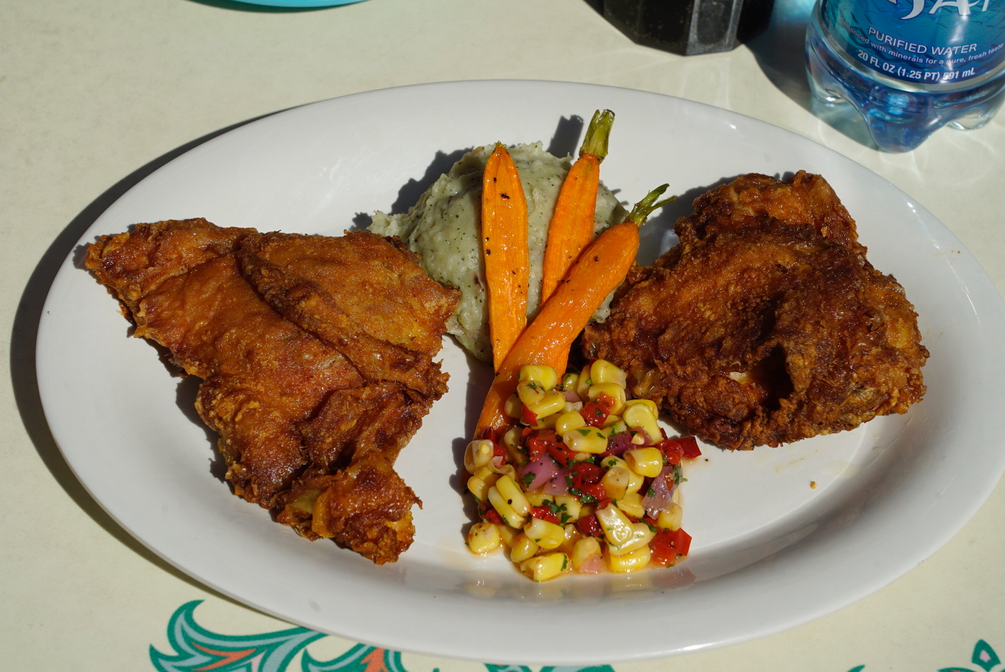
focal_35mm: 97
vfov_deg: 14.1
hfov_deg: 21.0
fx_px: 2710
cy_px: 336
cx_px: 502
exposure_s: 1/400
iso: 100
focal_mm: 97
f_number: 11
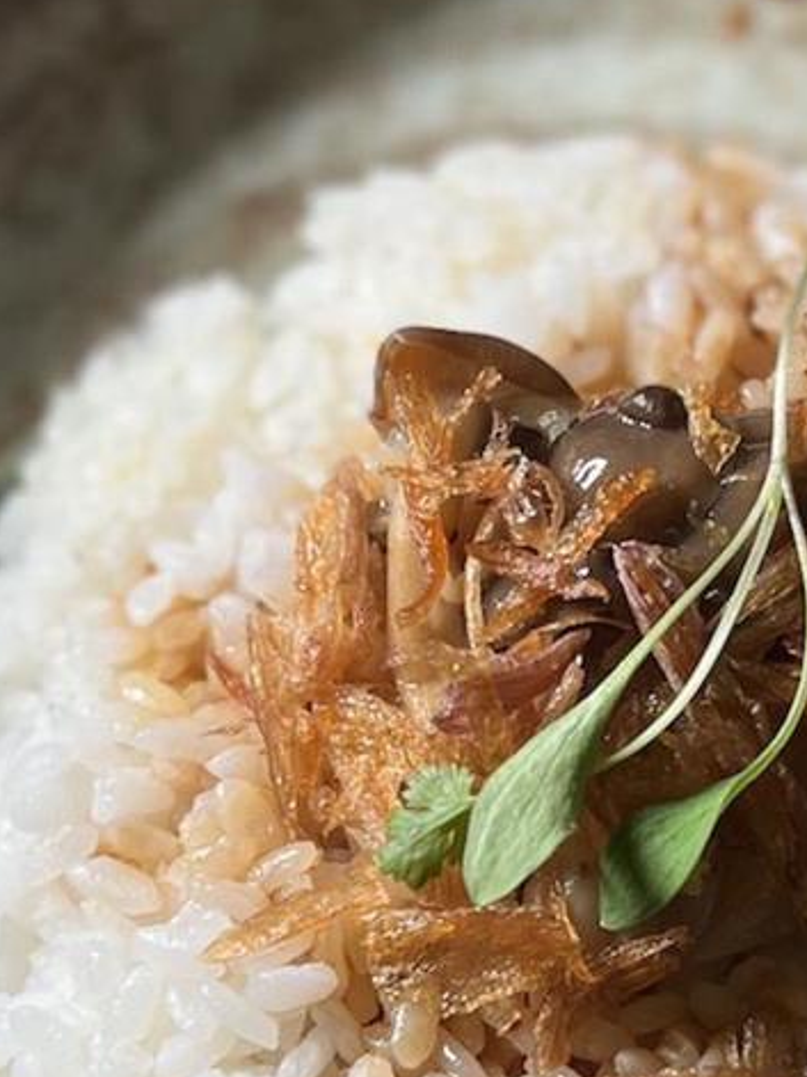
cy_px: 751
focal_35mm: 89
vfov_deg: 21.9
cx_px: 530
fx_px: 2768
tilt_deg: -72.3
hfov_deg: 16.6
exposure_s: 1/60
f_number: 1.5
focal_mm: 5.7
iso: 64
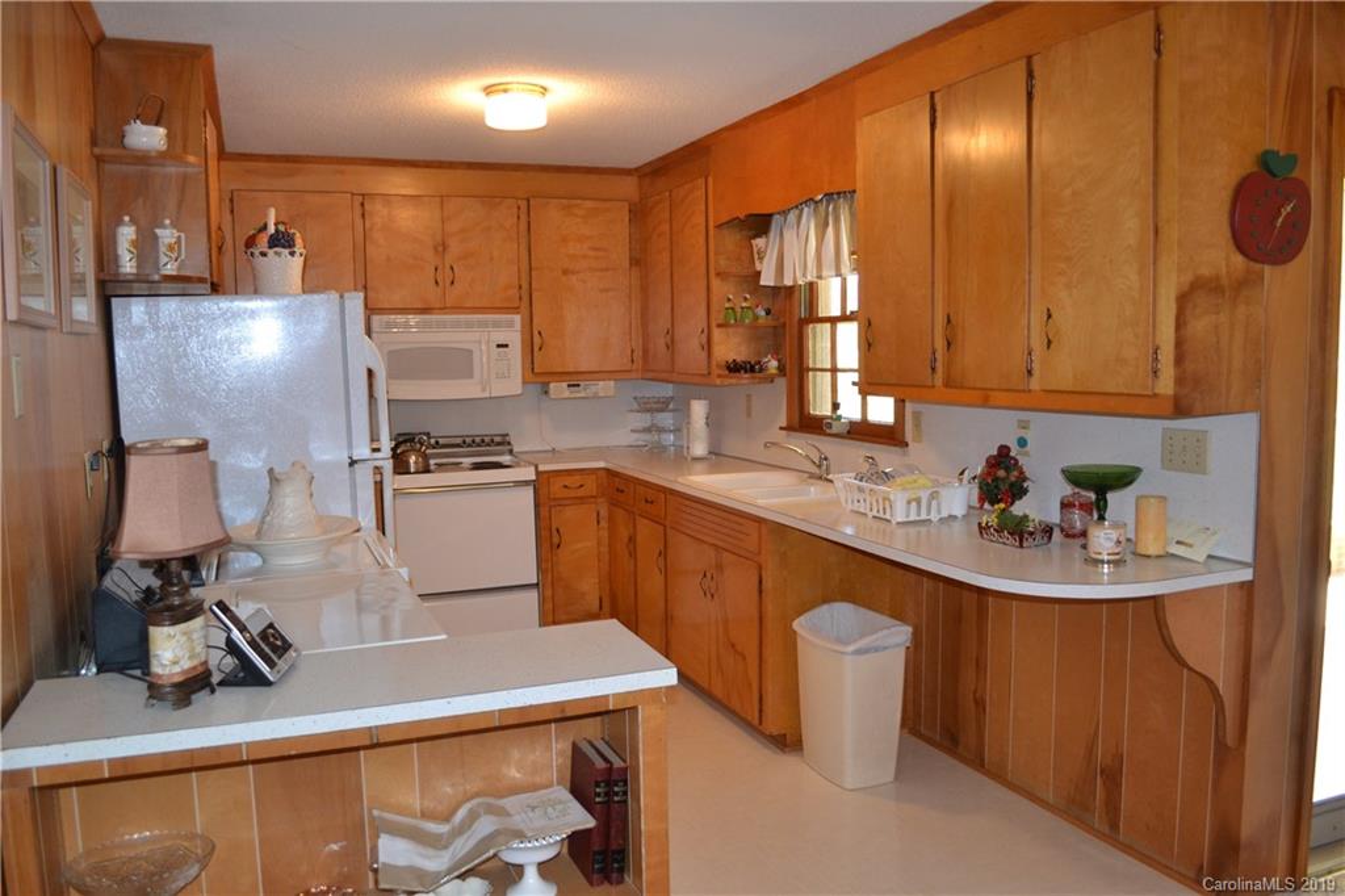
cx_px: 672
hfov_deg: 67.4
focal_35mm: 27
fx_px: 1008
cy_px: 448
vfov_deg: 47.9
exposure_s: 1/60
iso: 720
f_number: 3.5
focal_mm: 18
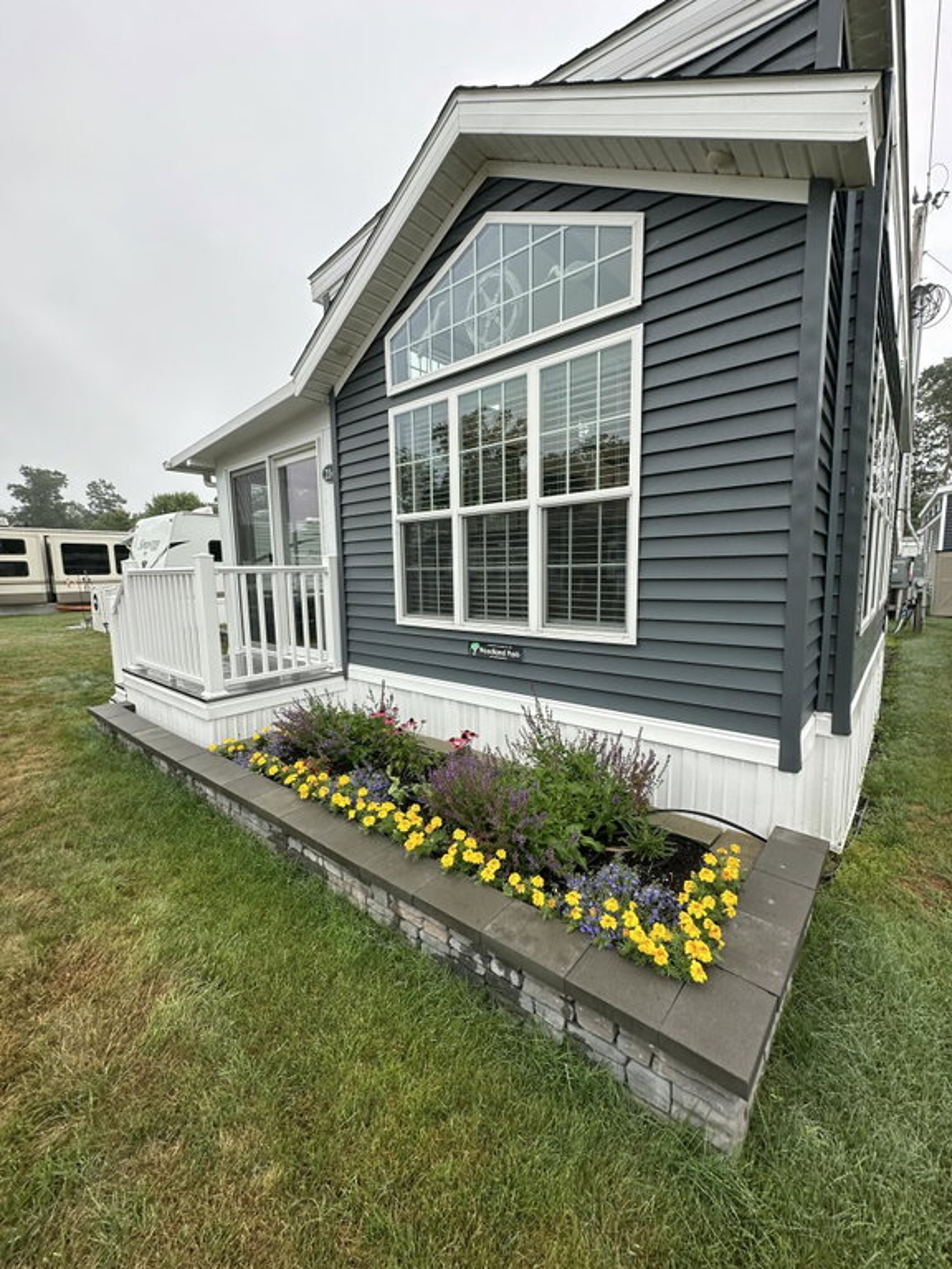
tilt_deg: -5.6
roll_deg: -0.5
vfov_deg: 102.1
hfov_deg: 85.7
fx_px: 513
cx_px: 476
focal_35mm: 14
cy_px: 634
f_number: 2.2
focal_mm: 2.22
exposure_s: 1/225
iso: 40
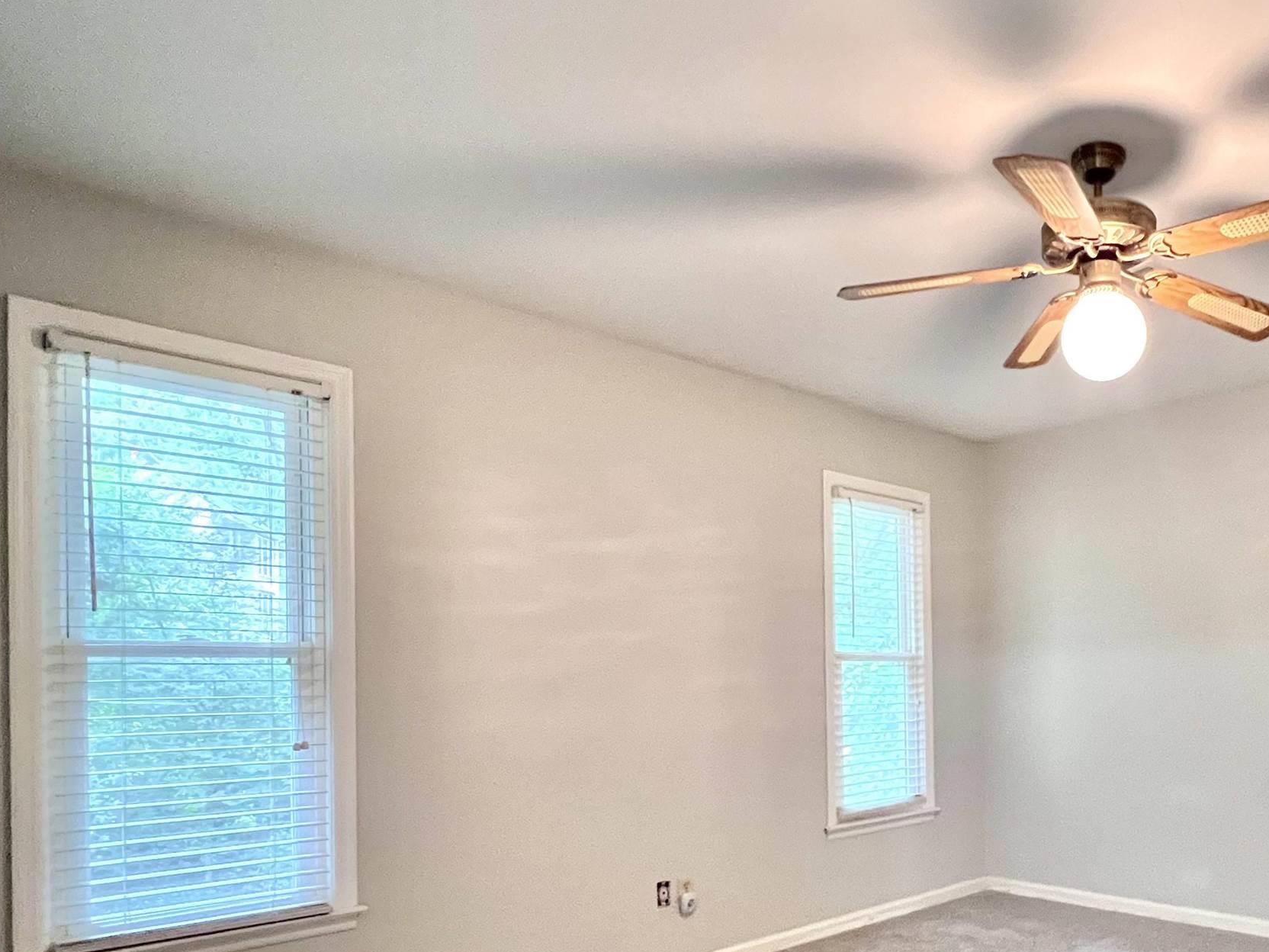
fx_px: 880
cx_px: 957
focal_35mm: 24
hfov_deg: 66.9
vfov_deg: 54.8
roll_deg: +0.8
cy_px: 681
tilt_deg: -1.6
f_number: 1.8
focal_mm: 1.57
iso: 640
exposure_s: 1/40
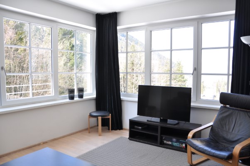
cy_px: 83
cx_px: 125
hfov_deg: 67.4
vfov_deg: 47.8
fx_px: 187
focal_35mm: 27
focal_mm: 18
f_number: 4.5
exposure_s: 1/80
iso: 200
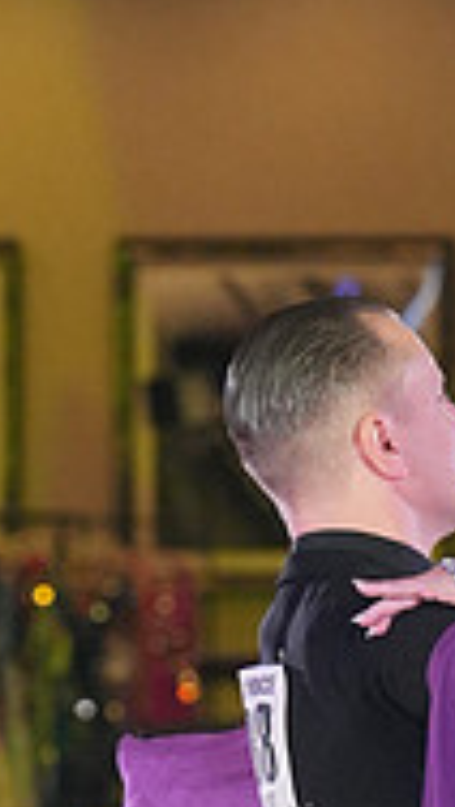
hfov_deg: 2.4
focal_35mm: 516
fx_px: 11048
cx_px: 693
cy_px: 1047
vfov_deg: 4.2
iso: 2000
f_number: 4
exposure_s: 1/400
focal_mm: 107
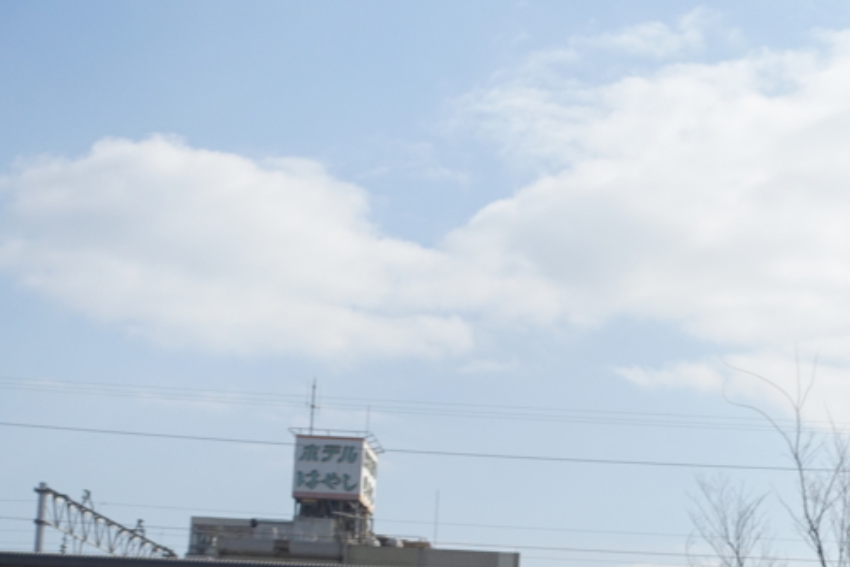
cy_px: 568
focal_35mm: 106
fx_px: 2503
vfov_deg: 12.8
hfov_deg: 18.8
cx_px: 841
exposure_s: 1/250
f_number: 4
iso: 200
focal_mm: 18.7
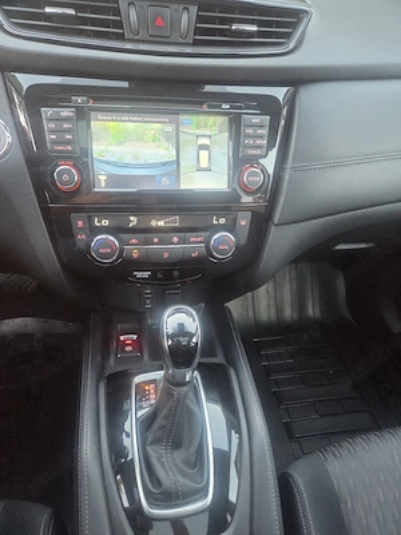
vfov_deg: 73.9
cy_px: 268
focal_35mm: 23
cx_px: 200
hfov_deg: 58.9
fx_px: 355
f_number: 1.8
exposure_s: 1/55.6
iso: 1250
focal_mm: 5.4
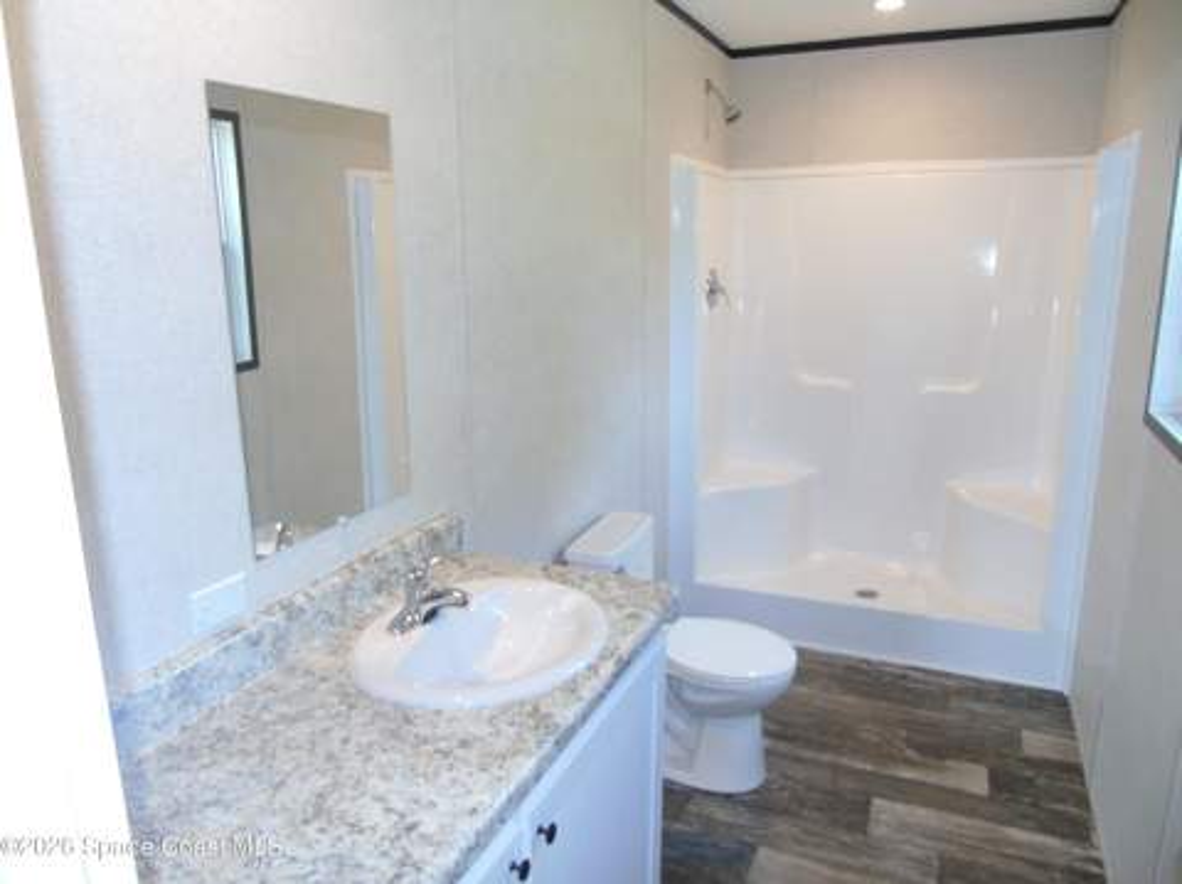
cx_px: 591
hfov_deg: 69.4
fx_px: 853
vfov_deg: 54.8
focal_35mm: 25
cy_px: 442
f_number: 3.4
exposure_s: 1/30
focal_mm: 4.4
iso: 200
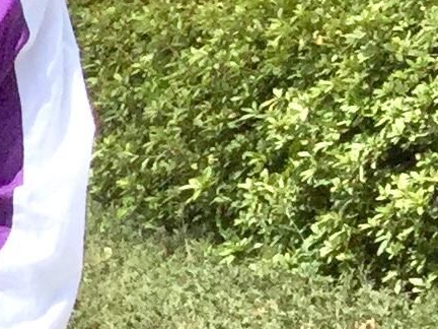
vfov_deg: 6.3
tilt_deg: -10.6
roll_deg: +0.7
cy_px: 378
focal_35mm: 234
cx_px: -1180
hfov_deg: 6.9
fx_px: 2961
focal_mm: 3.3
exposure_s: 1/1698
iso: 25
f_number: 2.4
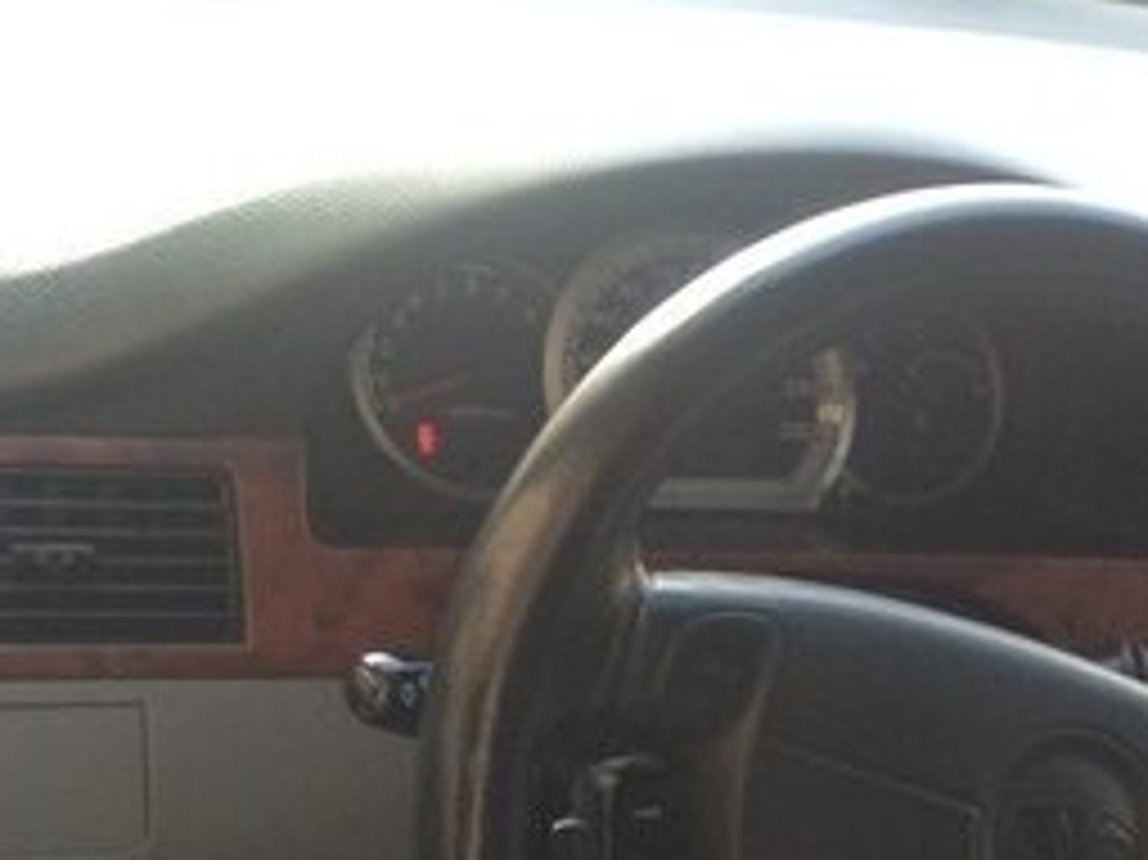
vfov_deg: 18.4
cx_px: 1364
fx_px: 2486
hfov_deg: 23.8
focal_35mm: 75
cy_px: 1087
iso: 40
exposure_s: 1/33
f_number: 2.2
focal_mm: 4.15
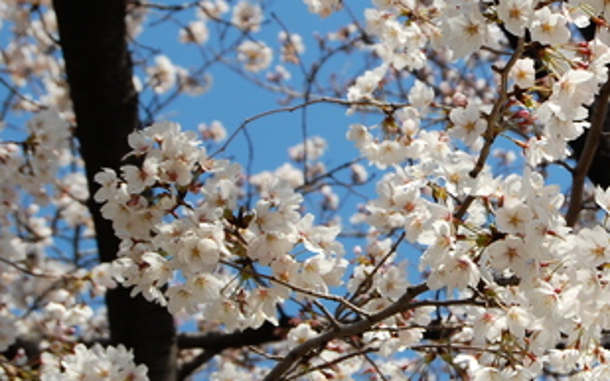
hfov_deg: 12.8
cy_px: 114
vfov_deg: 8.0
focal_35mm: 163
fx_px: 2709
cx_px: 517
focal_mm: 55
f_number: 10
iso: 200
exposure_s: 1/400
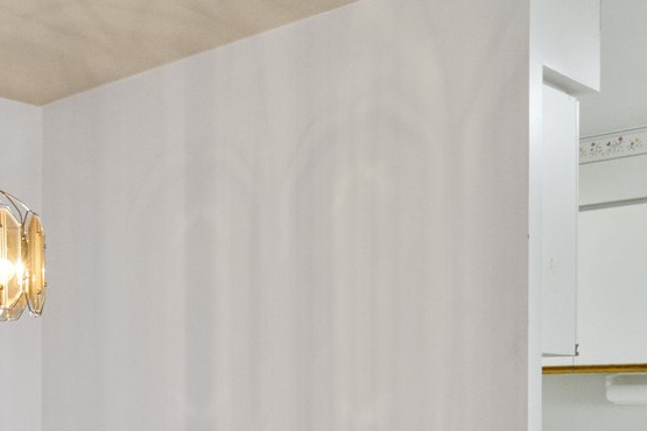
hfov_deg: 33.4
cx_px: 173
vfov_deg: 22.3
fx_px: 1060
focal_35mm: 59
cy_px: 415
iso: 12800
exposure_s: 1/20
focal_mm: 16
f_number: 9
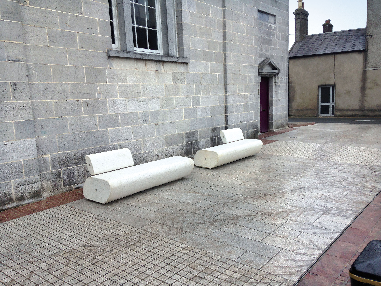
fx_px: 363
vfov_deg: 42.9
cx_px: 190
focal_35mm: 33
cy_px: 143
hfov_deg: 55.4
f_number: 2.4
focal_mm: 4.12
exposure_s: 1/290
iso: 50
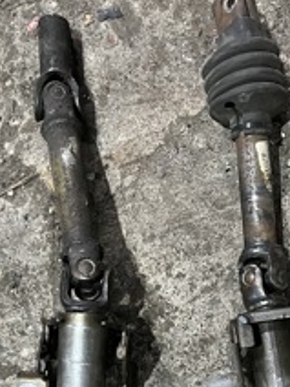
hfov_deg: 24.7
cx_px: 188
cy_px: 394
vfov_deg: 30.2
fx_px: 659
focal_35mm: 59
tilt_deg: -87.3
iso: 500
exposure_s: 1/44
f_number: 1.6
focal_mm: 5.1
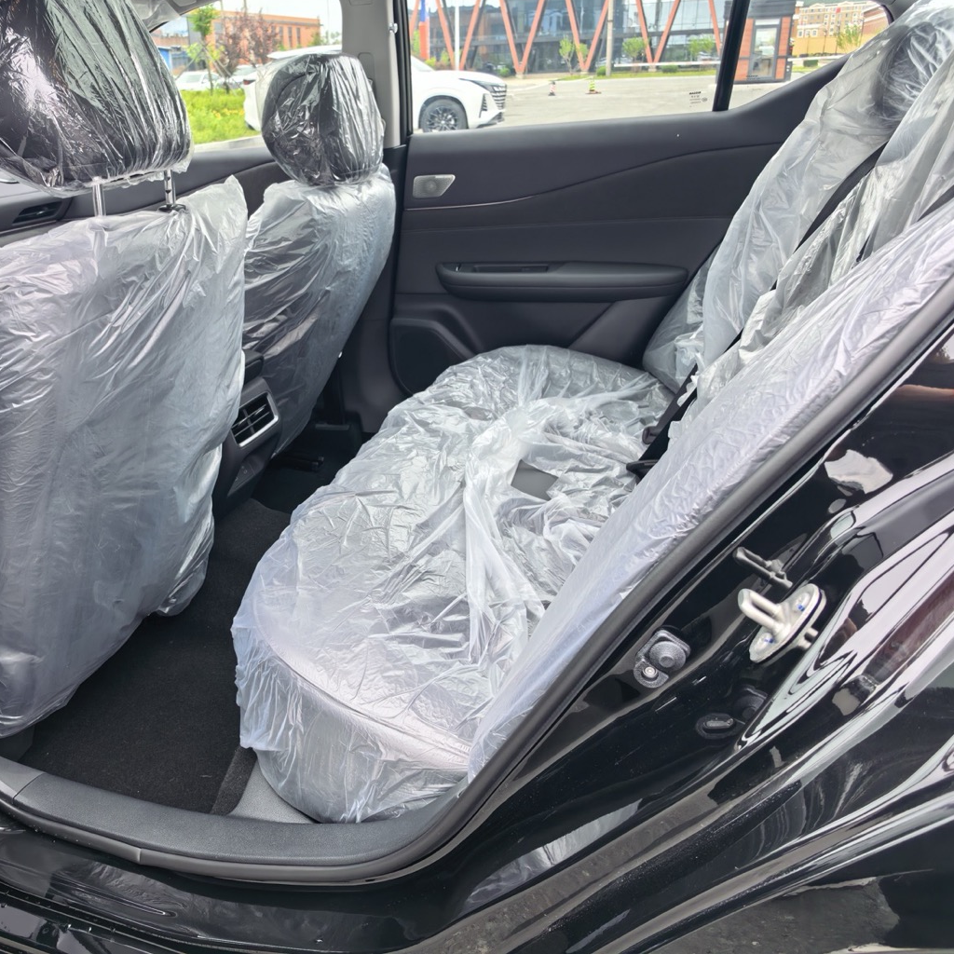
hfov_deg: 55.1
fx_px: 904
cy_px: 466
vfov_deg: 55.6
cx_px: 365
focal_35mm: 29
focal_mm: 5.75
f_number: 2
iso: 50
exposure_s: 1/426
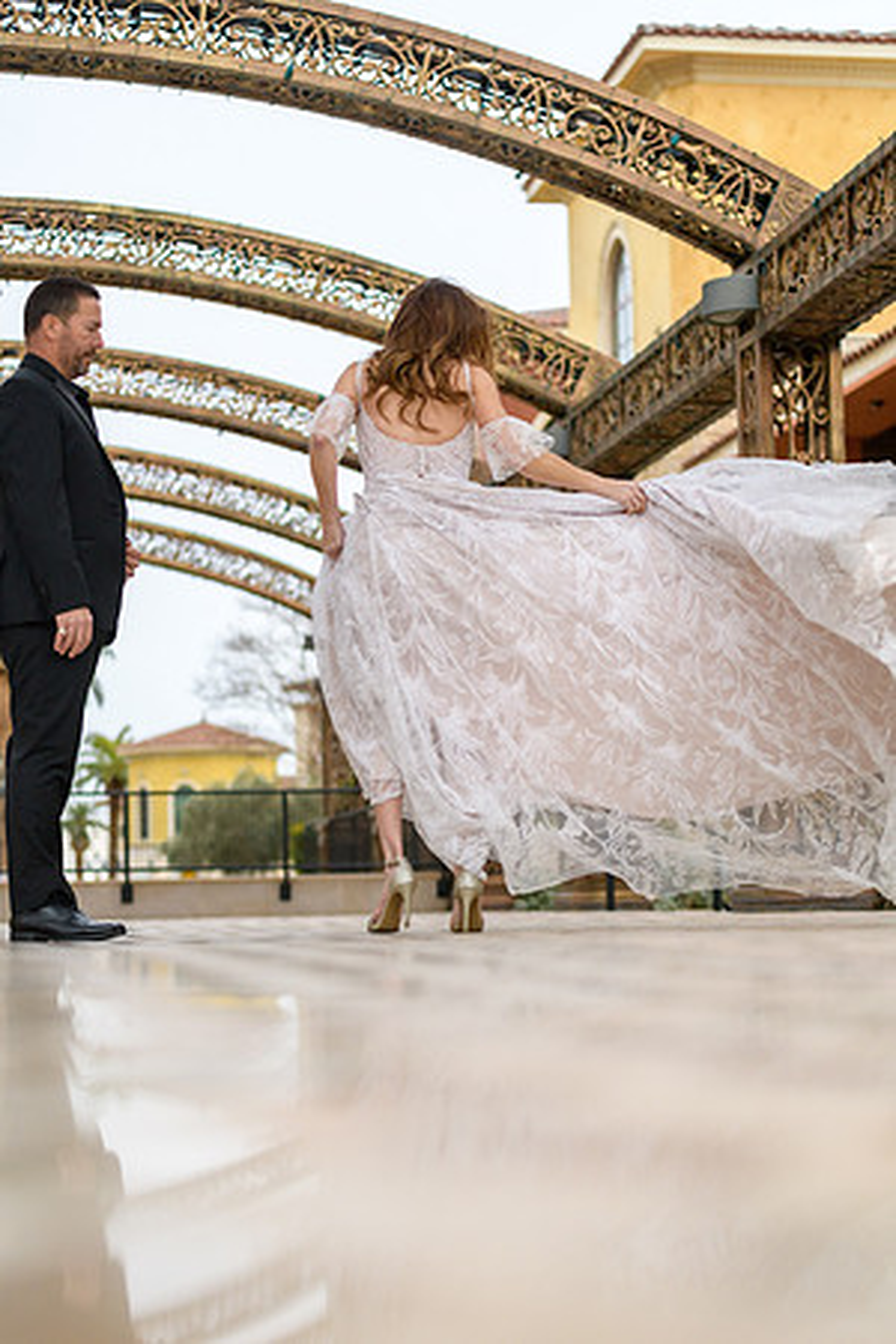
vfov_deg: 28.8
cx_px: 448
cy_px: 672
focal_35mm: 70
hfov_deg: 19.5
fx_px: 2613
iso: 400
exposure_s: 1/3200
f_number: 2.8
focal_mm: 70
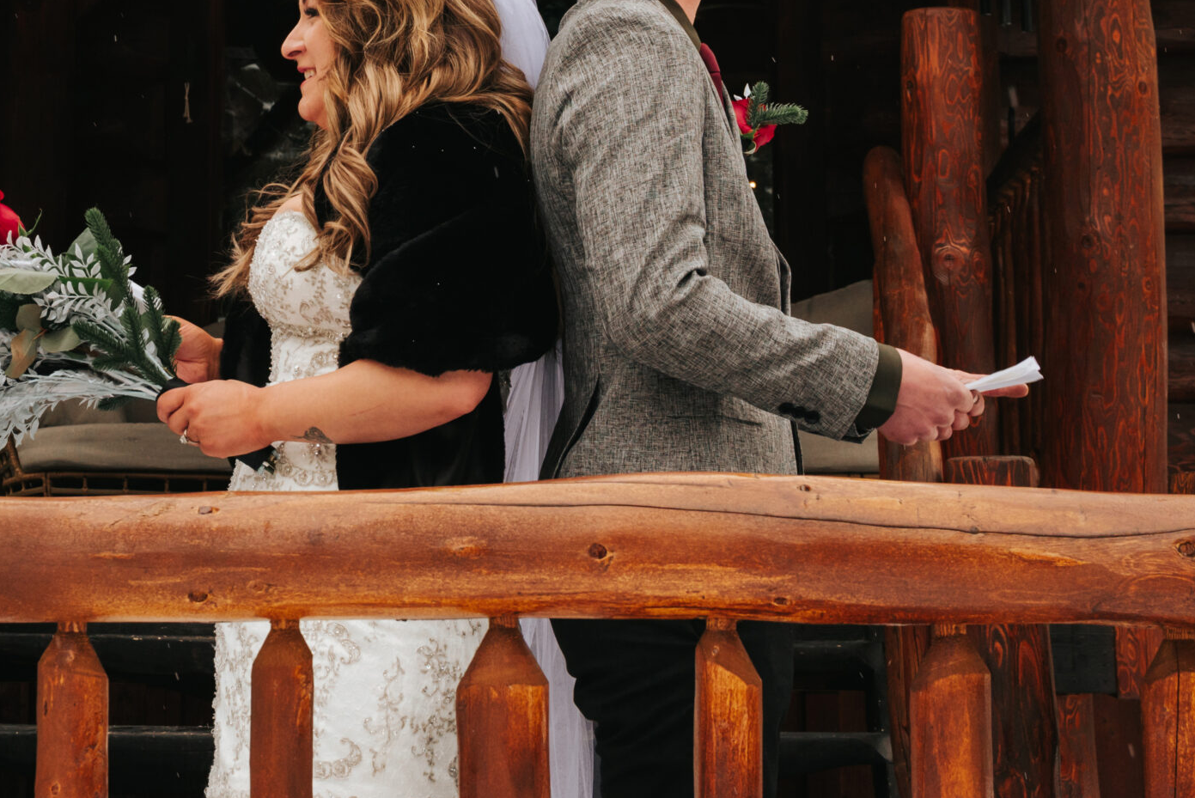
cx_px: 266
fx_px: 3055
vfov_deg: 14.7
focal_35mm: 92
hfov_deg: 21.9
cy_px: 77
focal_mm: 50
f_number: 10
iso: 640
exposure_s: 1/160
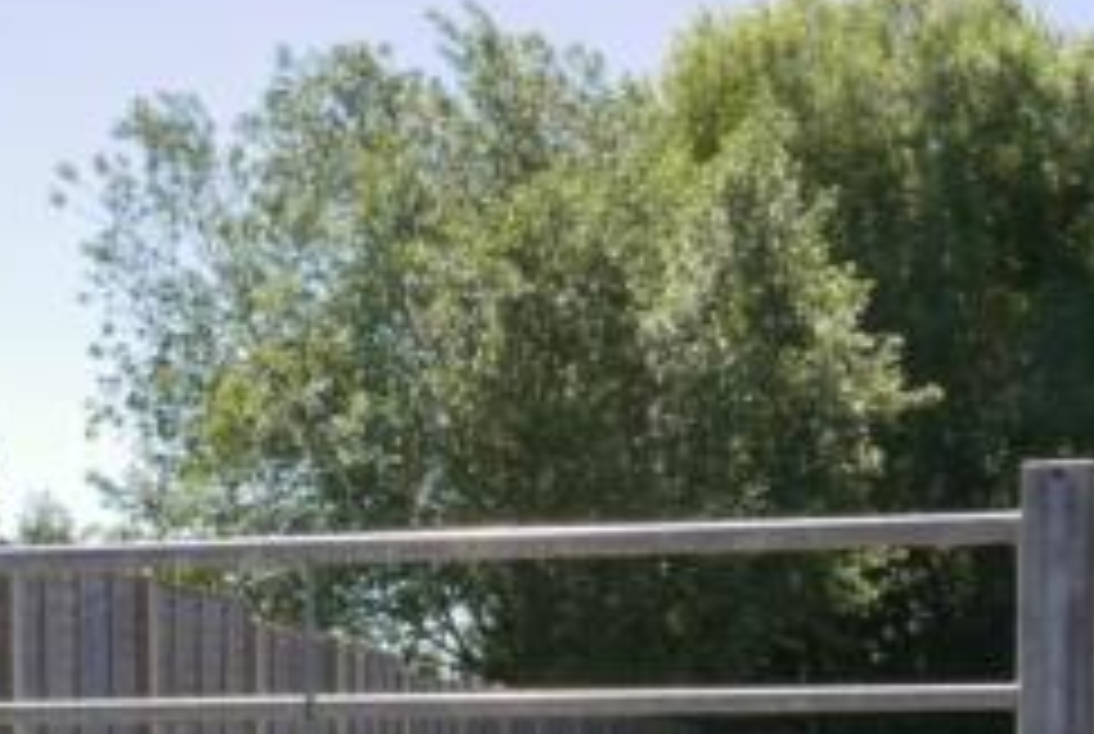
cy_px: 772
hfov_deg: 20.8
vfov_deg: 14.3
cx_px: -29
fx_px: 2862
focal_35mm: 94
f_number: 16
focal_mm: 15.9
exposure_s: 1/80
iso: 250
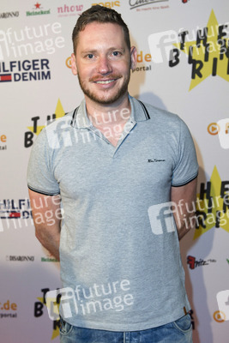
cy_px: 172
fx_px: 419
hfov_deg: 30.5
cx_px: 114
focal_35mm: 44
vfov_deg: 44.5
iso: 1600
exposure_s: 1/200
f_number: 4.5
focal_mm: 44
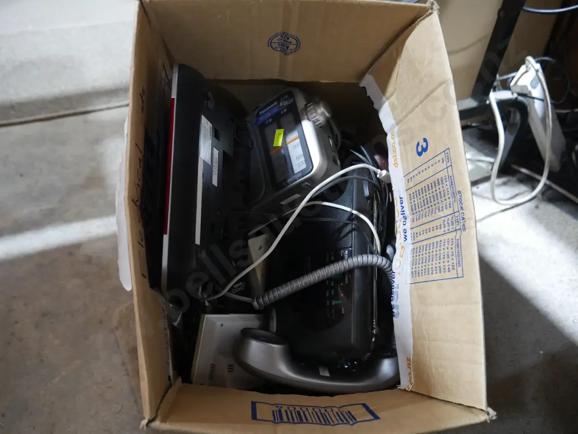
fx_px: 468
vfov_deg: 49.8
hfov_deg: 63.4
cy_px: 217
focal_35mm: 28
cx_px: 289
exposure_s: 1/60
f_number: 3.5
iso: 1600
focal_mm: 14
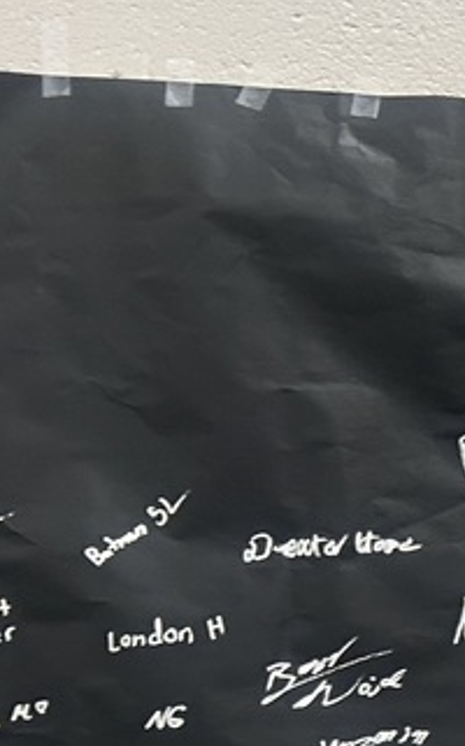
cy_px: 739
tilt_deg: +2.8
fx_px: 1788
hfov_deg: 11.7
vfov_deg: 22.7
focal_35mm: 88
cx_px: 1162
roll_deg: +1.7
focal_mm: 5.7
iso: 125
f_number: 1.5
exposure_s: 1/103
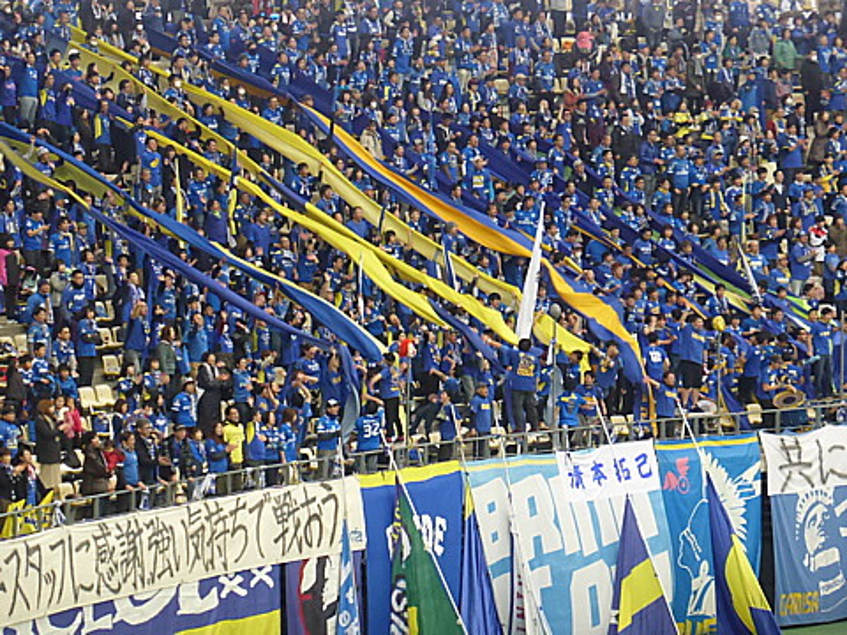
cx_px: 424
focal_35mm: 231
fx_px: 5652
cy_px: 318
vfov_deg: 6.4
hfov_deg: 8.6
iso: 800
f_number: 5.6
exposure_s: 1/50
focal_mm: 41.3
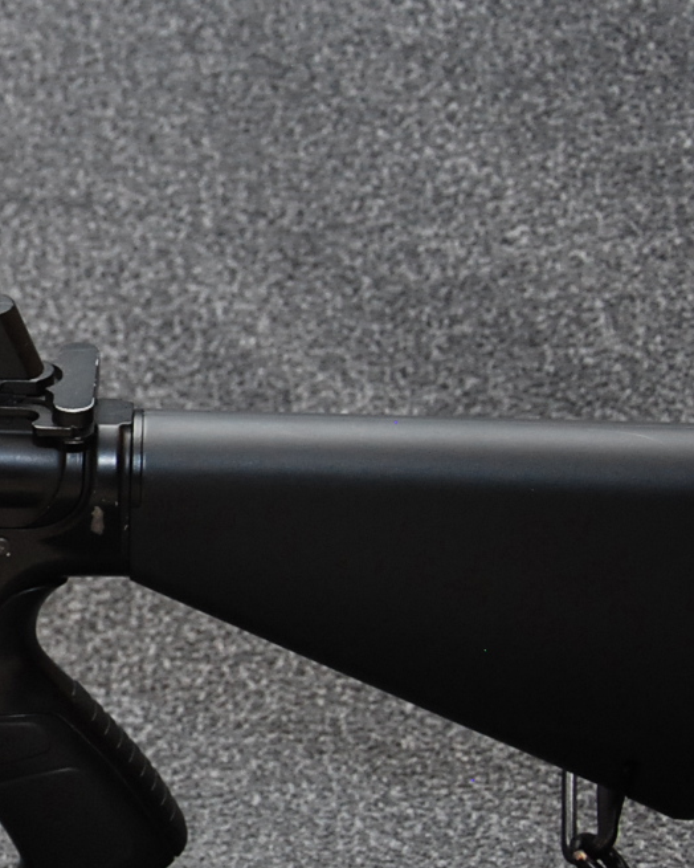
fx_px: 3209
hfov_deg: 11.9
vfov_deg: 15.4
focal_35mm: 125
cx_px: -313
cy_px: 424
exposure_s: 1/60
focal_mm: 30
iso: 640
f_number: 4.2
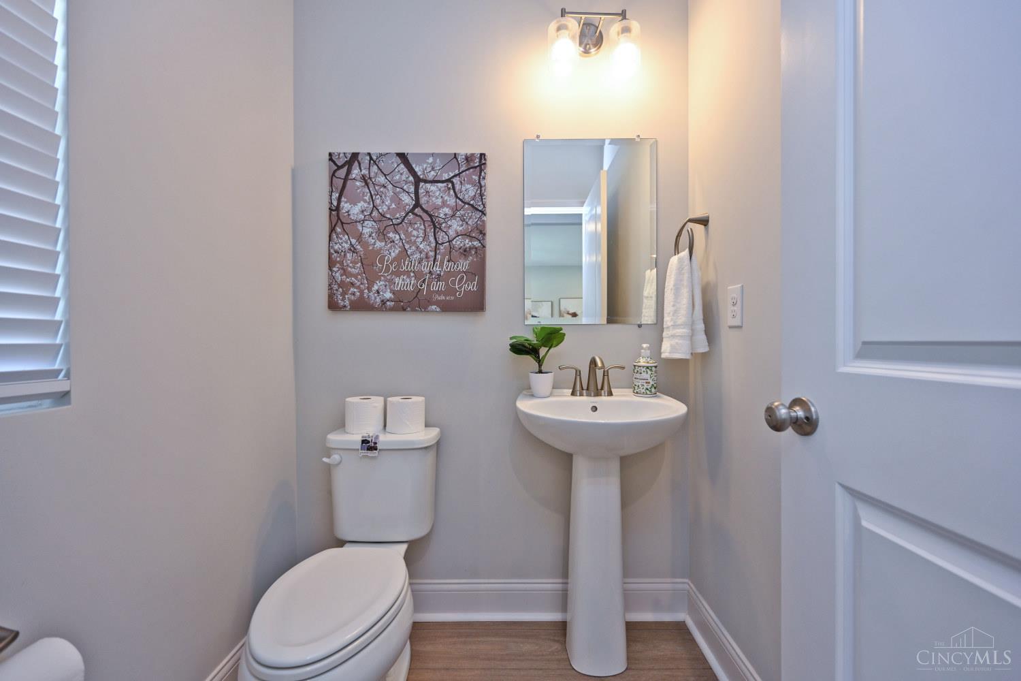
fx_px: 397
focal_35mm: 14
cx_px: 510
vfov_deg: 81.2
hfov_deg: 104.3
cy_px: 340
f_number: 4
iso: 200
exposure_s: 1/60
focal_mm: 14
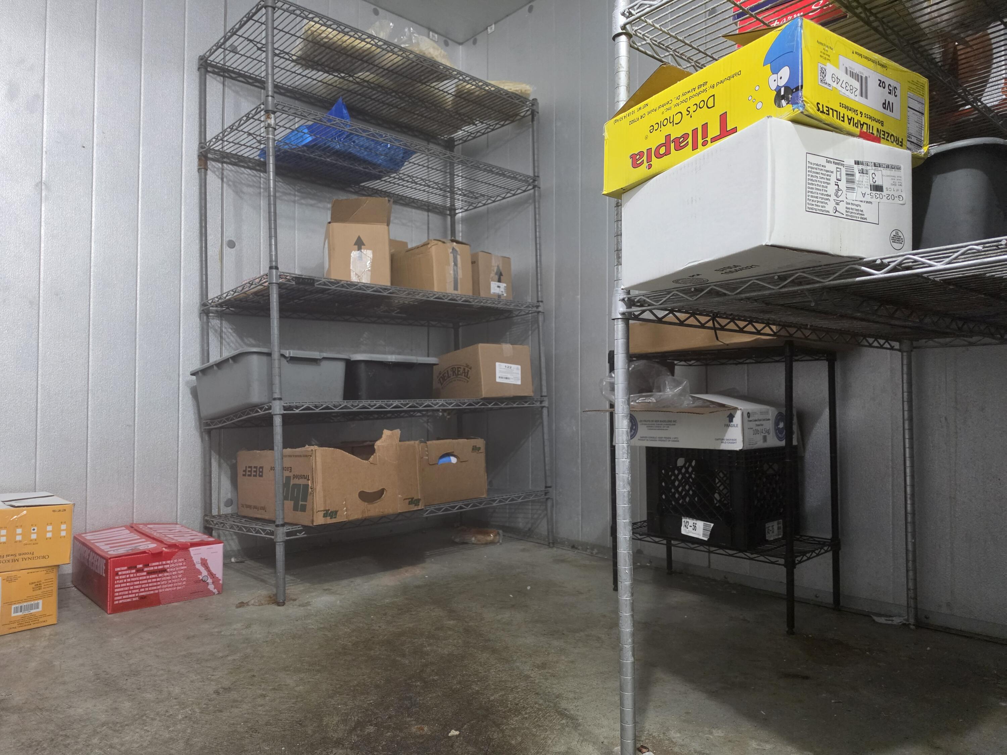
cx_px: 504
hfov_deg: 73.9
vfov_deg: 58.9
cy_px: 378
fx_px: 669
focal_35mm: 23
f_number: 1.4
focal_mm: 6.5
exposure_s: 1/120
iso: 1000
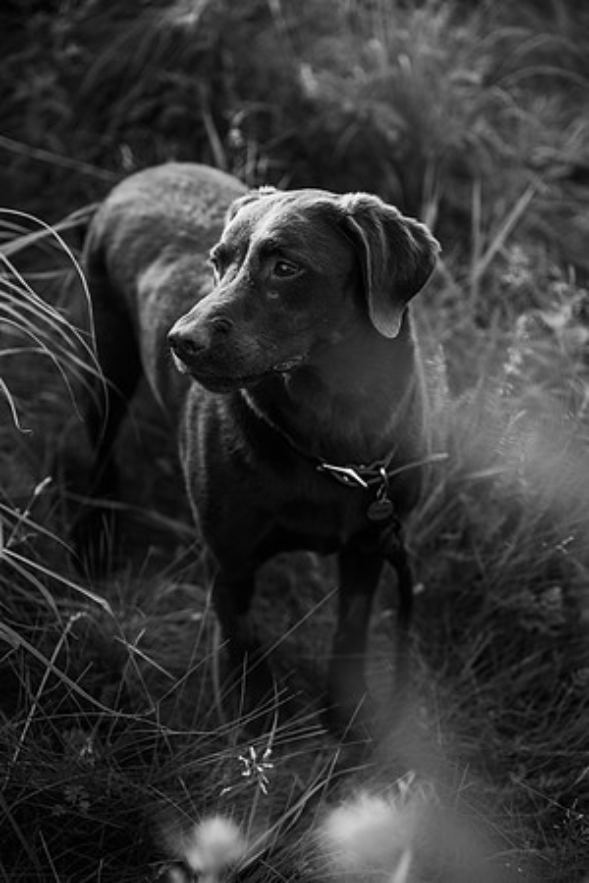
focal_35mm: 66
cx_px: 294
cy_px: 442
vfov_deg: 30.5
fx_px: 1620
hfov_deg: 20.6
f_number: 3.2
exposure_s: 1/400
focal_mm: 66
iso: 250
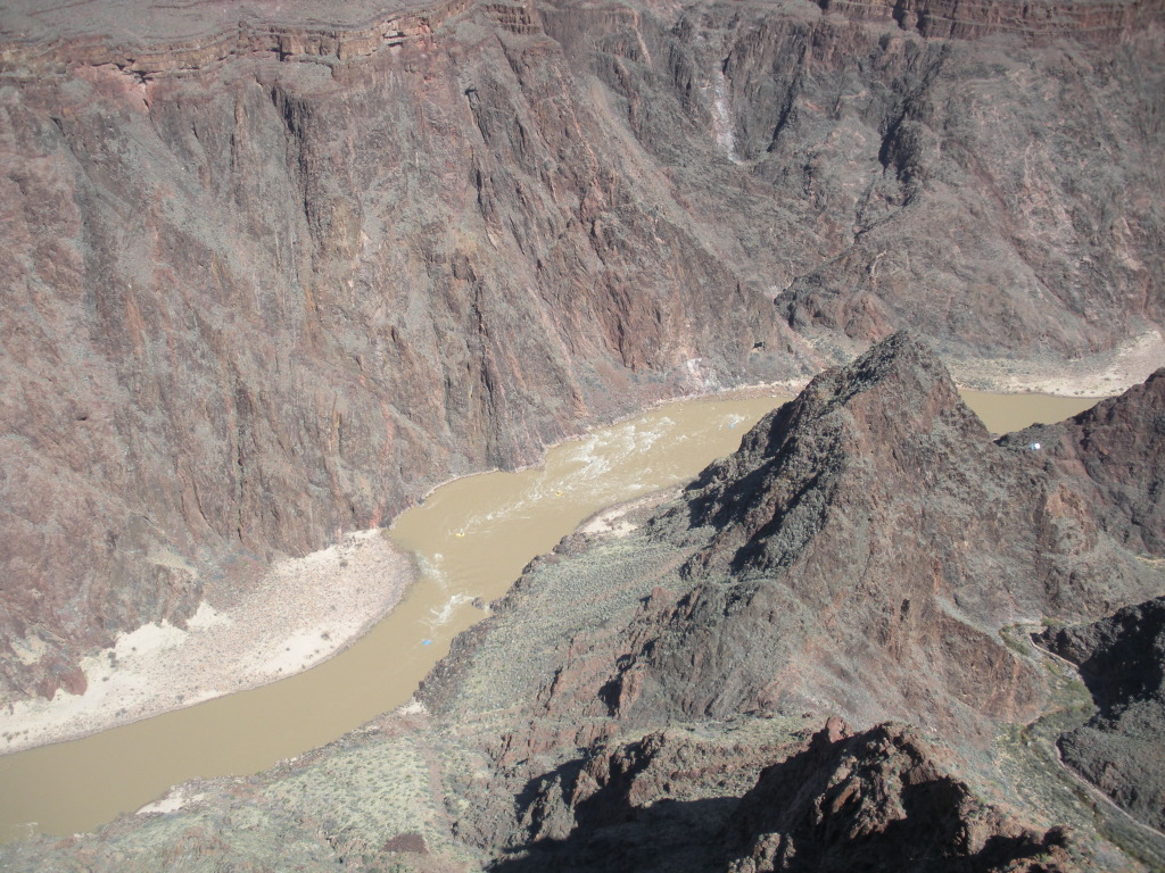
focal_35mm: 36
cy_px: 436
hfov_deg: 51.4
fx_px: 1212
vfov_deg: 39.7
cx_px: 582
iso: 64
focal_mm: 6.3
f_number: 3.5
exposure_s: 1/565
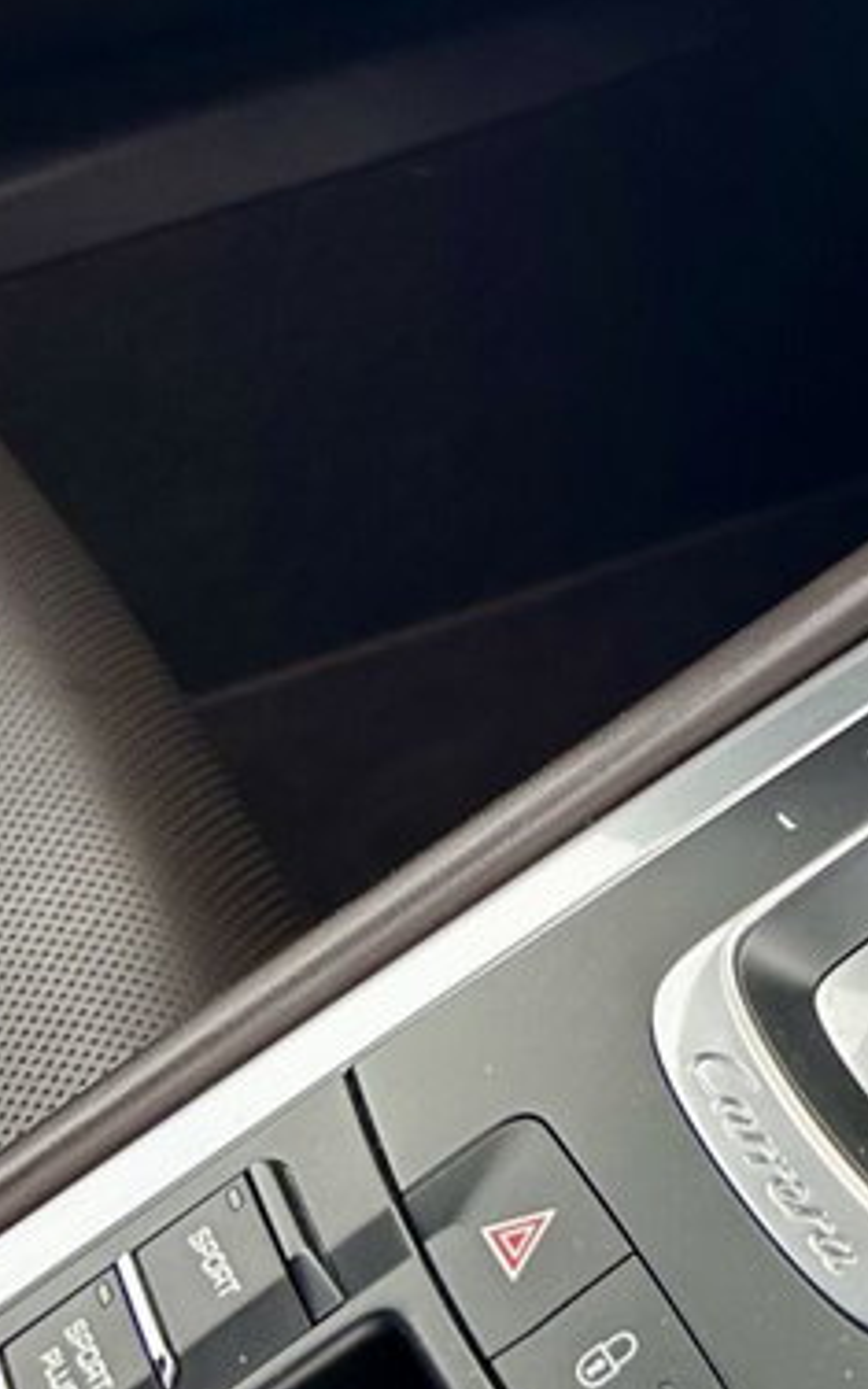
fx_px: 3785
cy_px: -168
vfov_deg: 19.8
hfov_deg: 12.4
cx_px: 1311
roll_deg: +1.4
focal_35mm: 100
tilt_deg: -24.5
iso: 50
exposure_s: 1/121
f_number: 1.5
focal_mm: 5.7
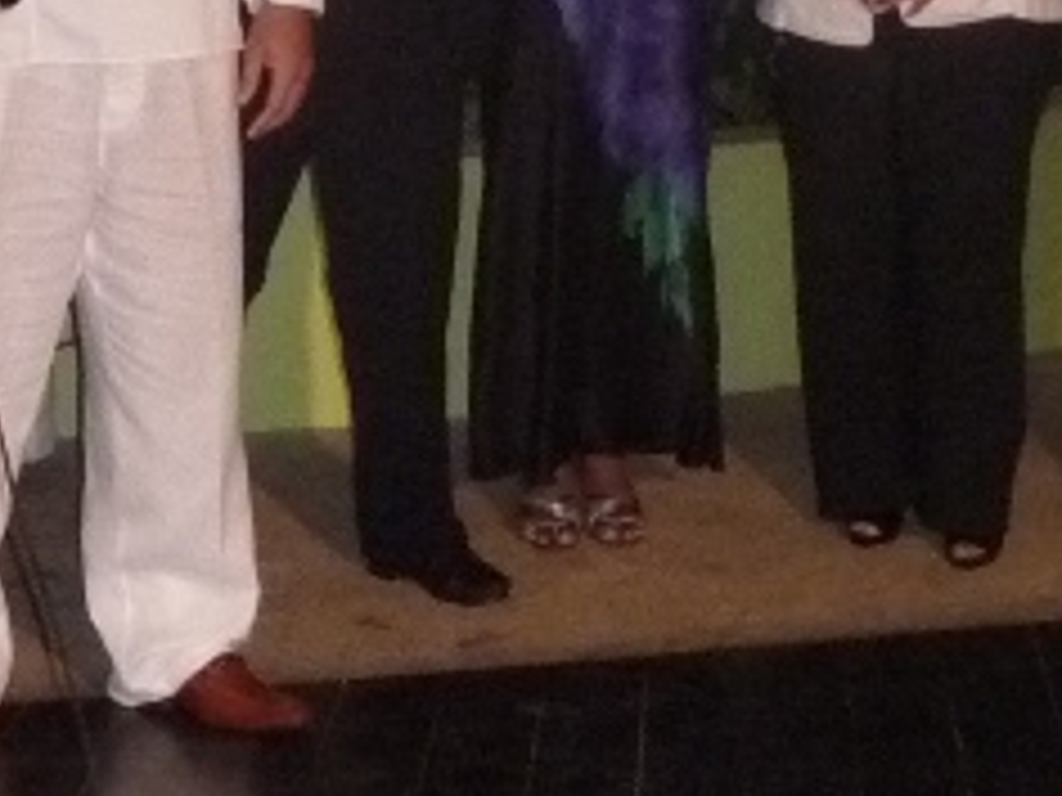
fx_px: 3988
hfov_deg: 15.1
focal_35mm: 130
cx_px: 778
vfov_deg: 11.1
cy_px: -238
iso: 640
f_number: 3.4
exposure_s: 1/30
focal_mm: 5
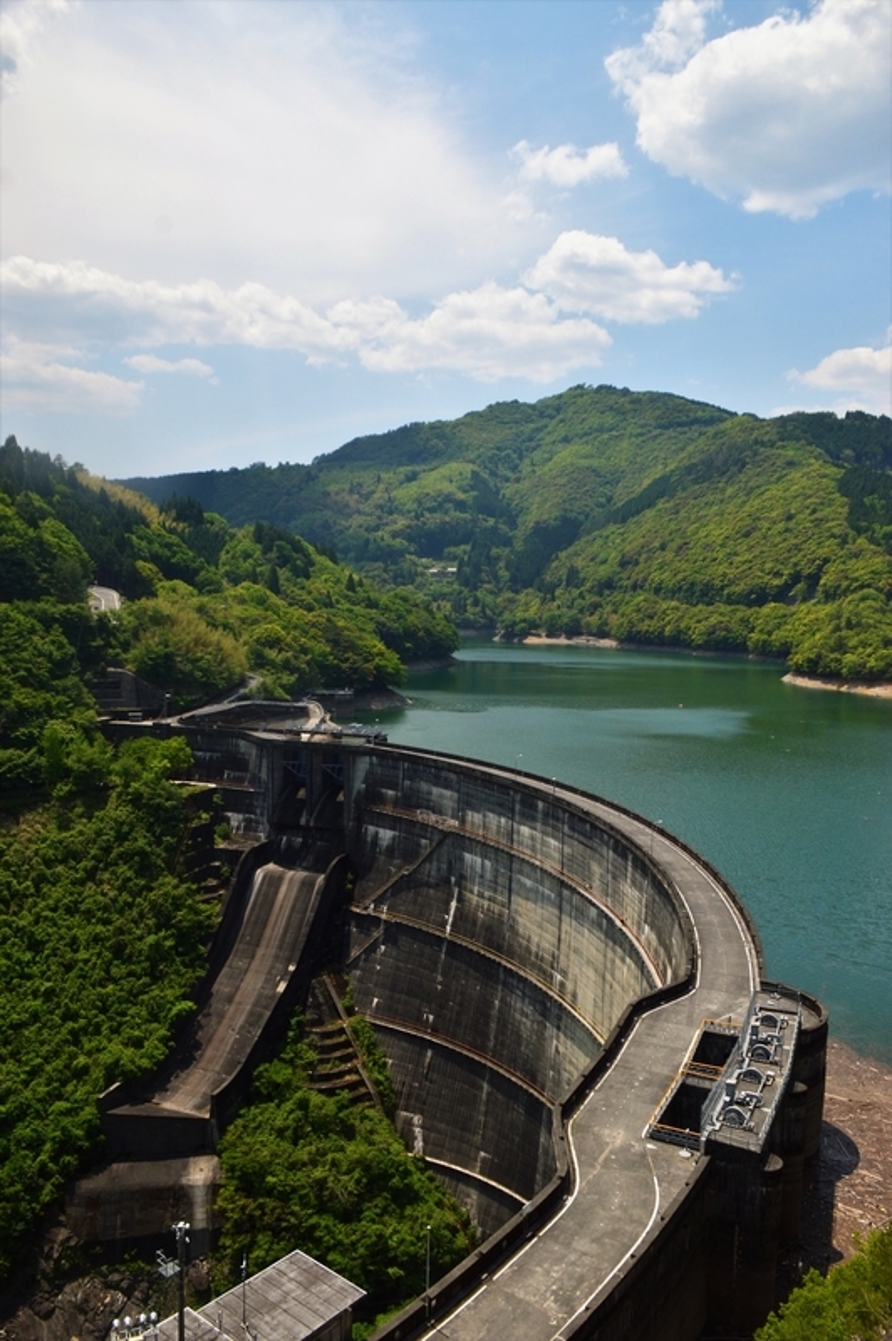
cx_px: 446
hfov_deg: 47.9
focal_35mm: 27
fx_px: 1005
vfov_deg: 67.4
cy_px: 670
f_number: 9
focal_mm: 18
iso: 400
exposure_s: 1/125
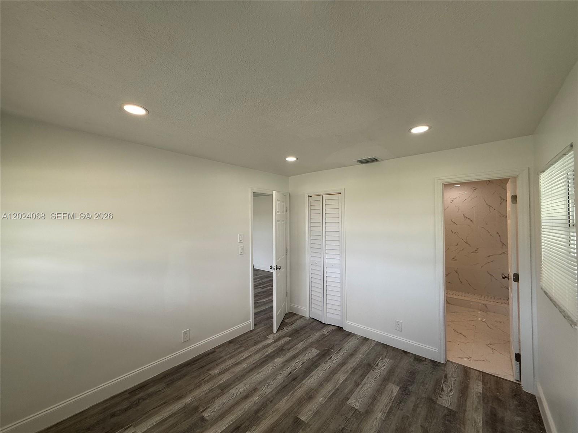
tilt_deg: +1.3
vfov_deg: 85.7
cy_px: 216
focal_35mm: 14
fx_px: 234
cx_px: 289
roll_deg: +0.3
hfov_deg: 102.1
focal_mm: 2.22
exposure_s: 1/162
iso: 64
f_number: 2.2
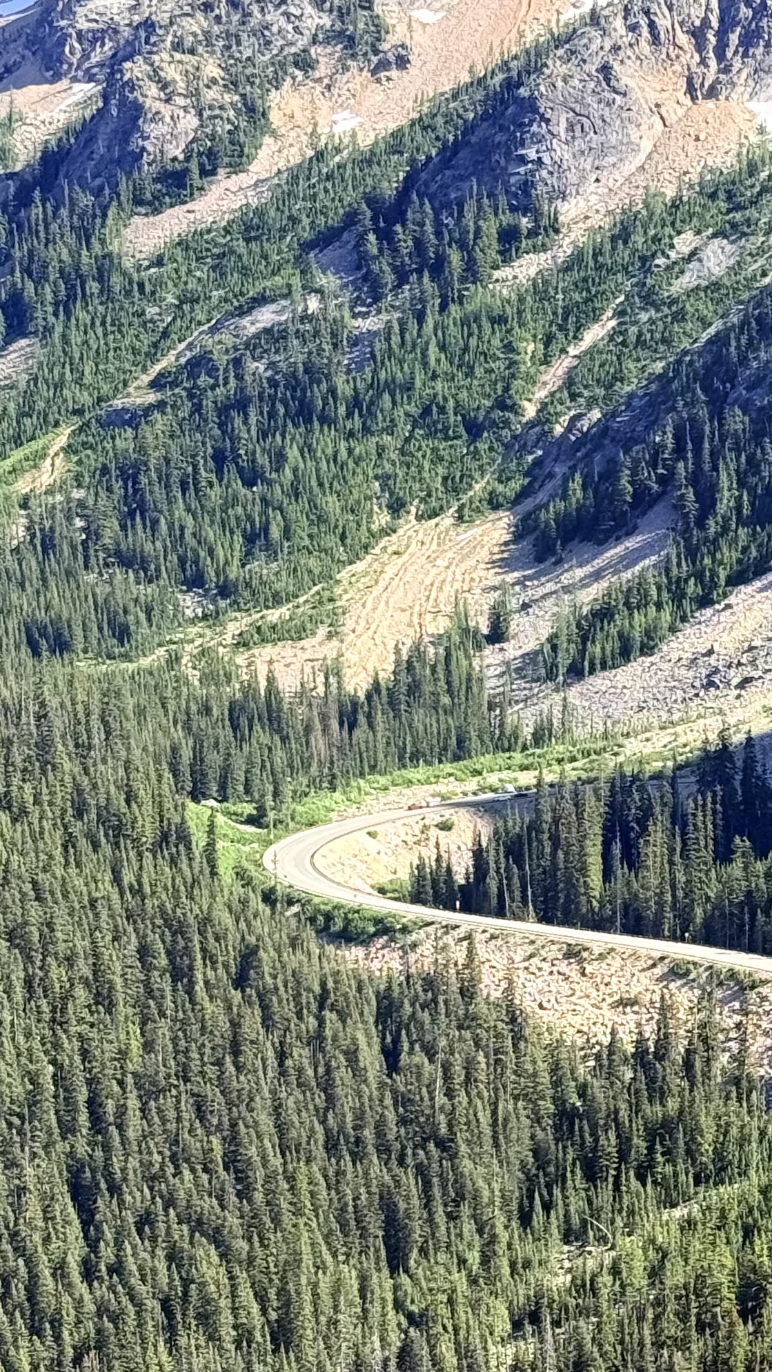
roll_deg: +0.2
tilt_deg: -7.8
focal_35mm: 106
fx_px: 3857
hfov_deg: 11.2
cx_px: 902
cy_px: 1024
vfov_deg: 20.0
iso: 80
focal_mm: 6.76
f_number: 1.78
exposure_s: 1/1000
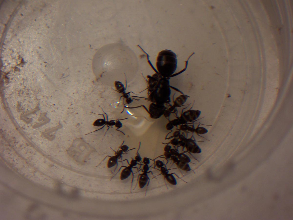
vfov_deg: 10.3
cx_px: 146
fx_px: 1219
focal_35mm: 144
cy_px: 110
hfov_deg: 13.7
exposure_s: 1/125
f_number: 4.9
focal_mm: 22.4
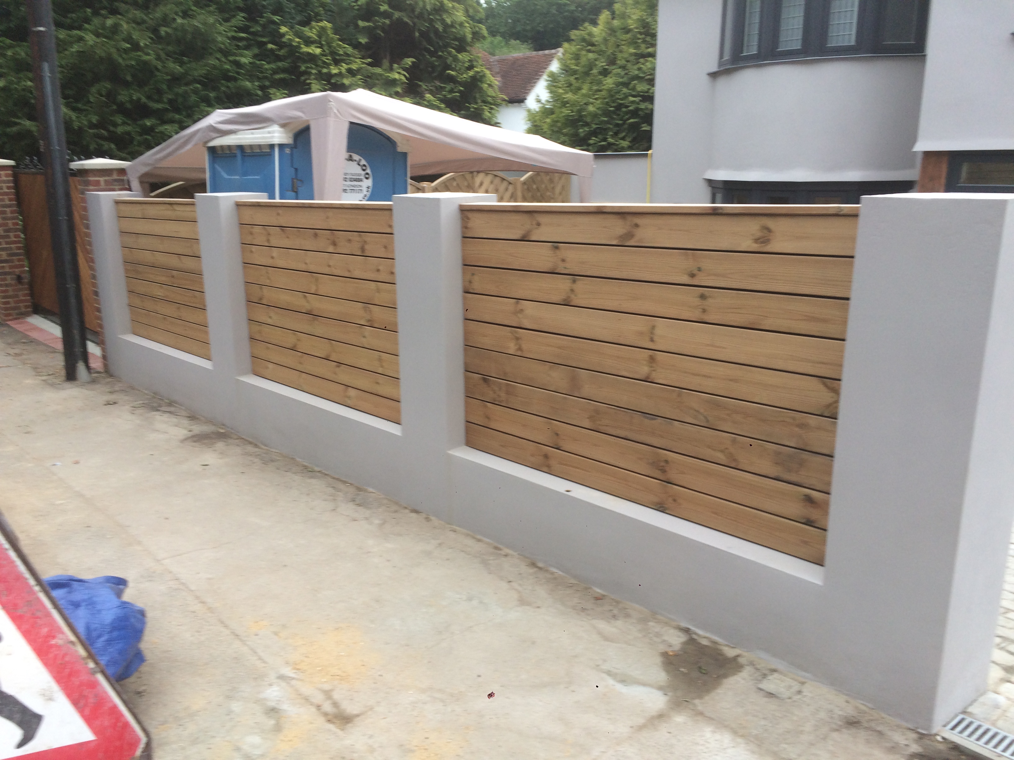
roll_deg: +0.2
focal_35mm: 29
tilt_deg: -18.2
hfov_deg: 61.7
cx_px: 507
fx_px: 849
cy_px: 380
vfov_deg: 48.2
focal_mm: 4.15
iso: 50
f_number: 2.2
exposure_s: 1/50
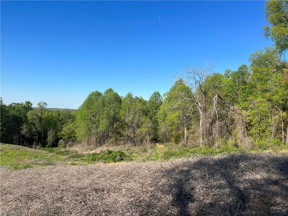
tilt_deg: +0.3
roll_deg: -1.7
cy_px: 108
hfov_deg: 67.3
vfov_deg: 53.1
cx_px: 144
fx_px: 216
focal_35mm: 26
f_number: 1.5
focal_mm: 5.7
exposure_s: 1/3571
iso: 50
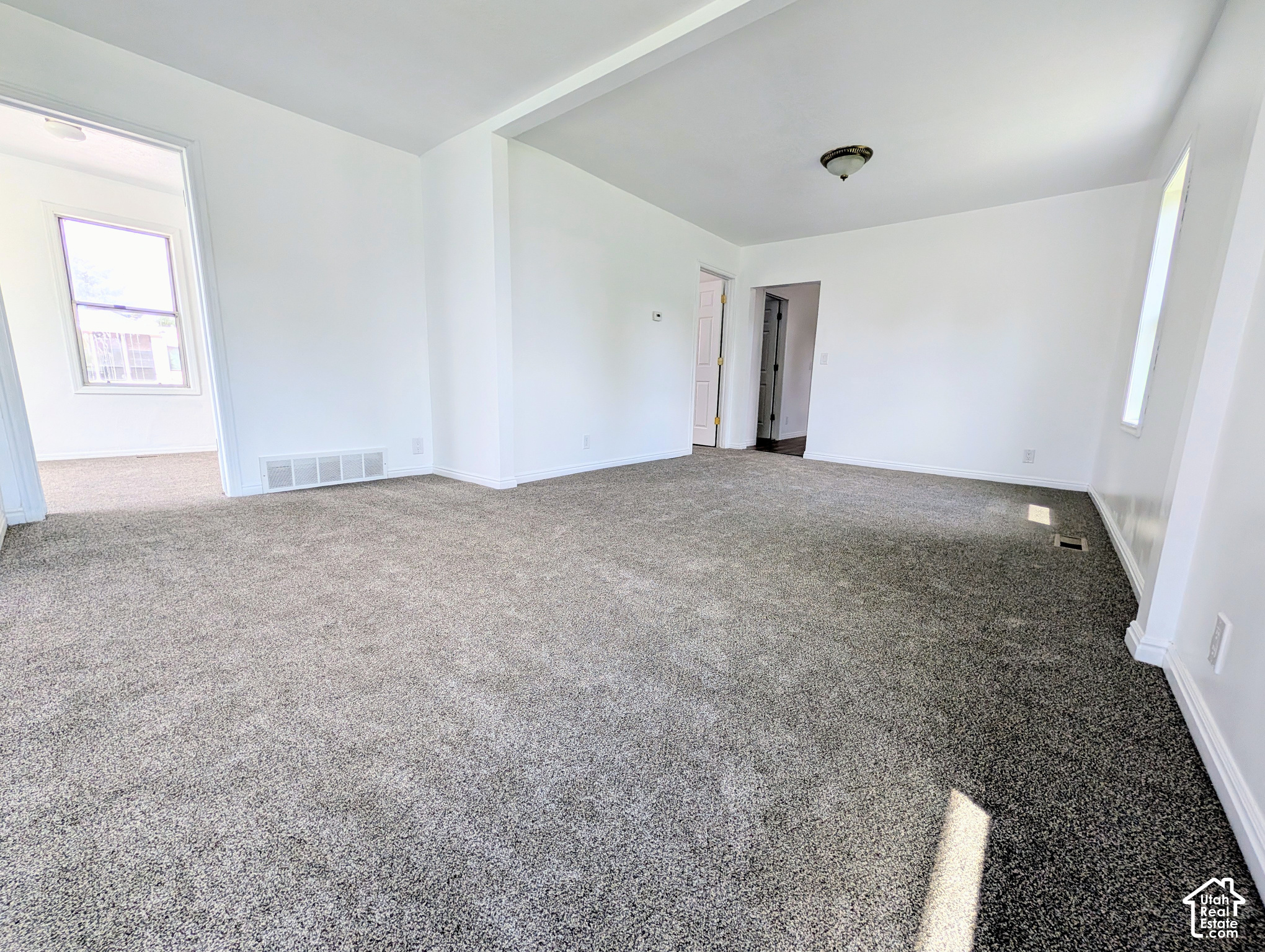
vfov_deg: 94.6
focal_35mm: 12
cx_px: 632
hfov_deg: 110.5
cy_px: 476
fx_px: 439
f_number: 1.7
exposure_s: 1/427
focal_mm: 2.02
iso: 67
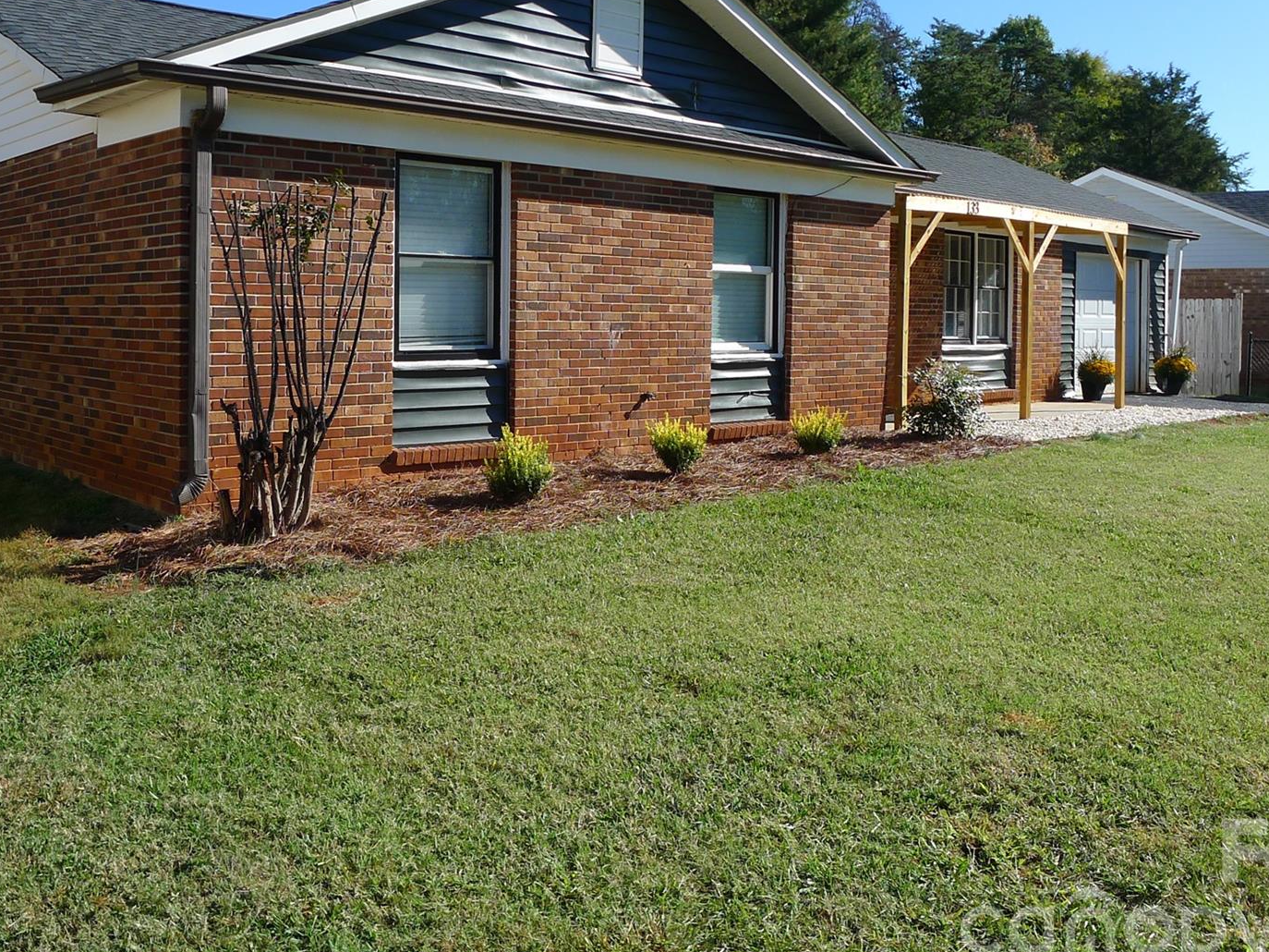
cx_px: 571
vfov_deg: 33.5
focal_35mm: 43
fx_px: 1576
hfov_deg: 43.8
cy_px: 369
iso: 80
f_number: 4
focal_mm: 6.4
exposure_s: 1/500
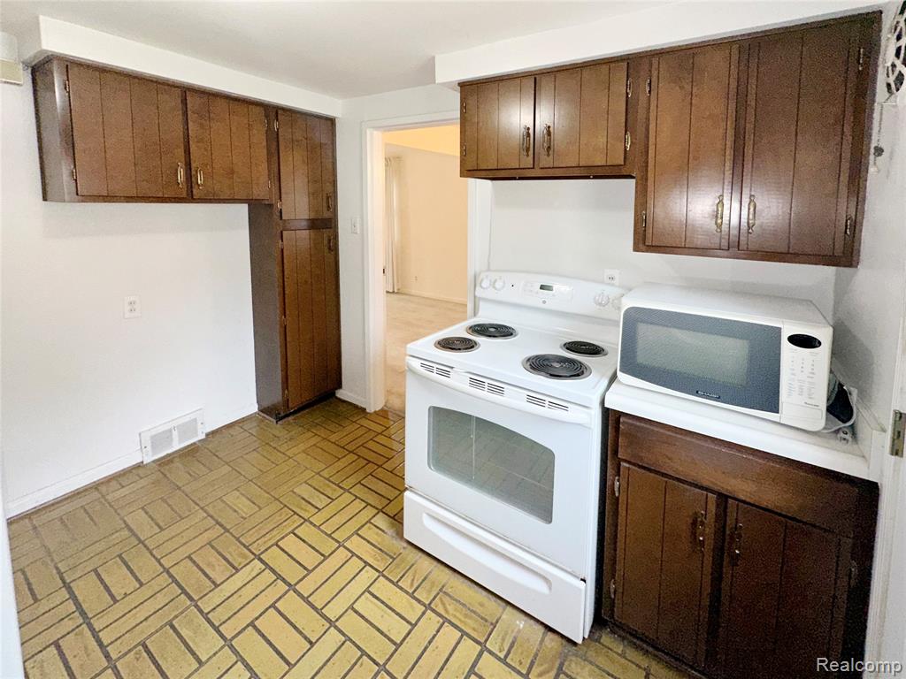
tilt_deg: -11.2
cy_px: 340
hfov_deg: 102.1
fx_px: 366
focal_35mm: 14
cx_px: 453
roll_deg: -1.7
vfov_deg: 85.7
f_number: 2.2
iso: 80
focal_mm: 2.22
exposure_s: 1/84
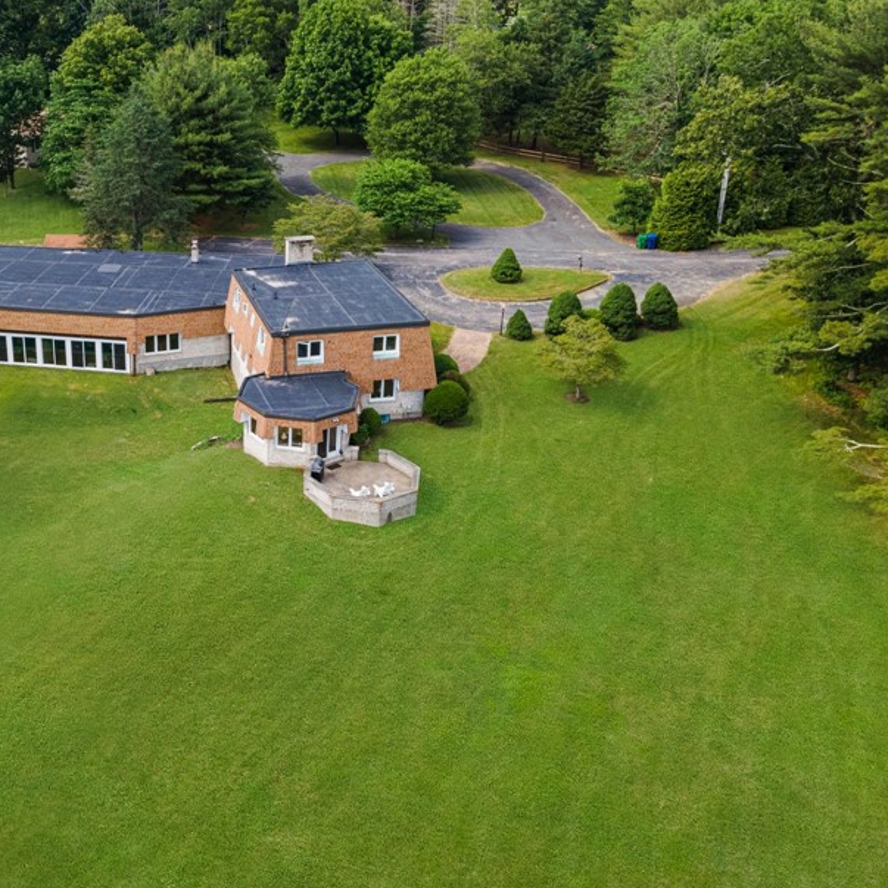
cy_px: 336
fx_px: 1045
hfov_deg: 43.8
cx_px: 171
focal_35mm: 36
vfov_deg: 45.7
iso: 100
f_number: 2.8
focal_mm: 4.5
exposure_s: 1/320
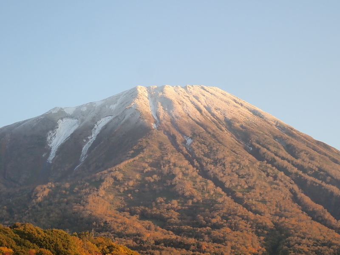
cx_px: 170
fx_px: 982
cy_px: 128
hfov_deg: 19.6
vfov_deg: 14.8
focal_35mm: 100
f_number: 4.9
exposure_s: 1/200
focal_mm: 18
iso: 125
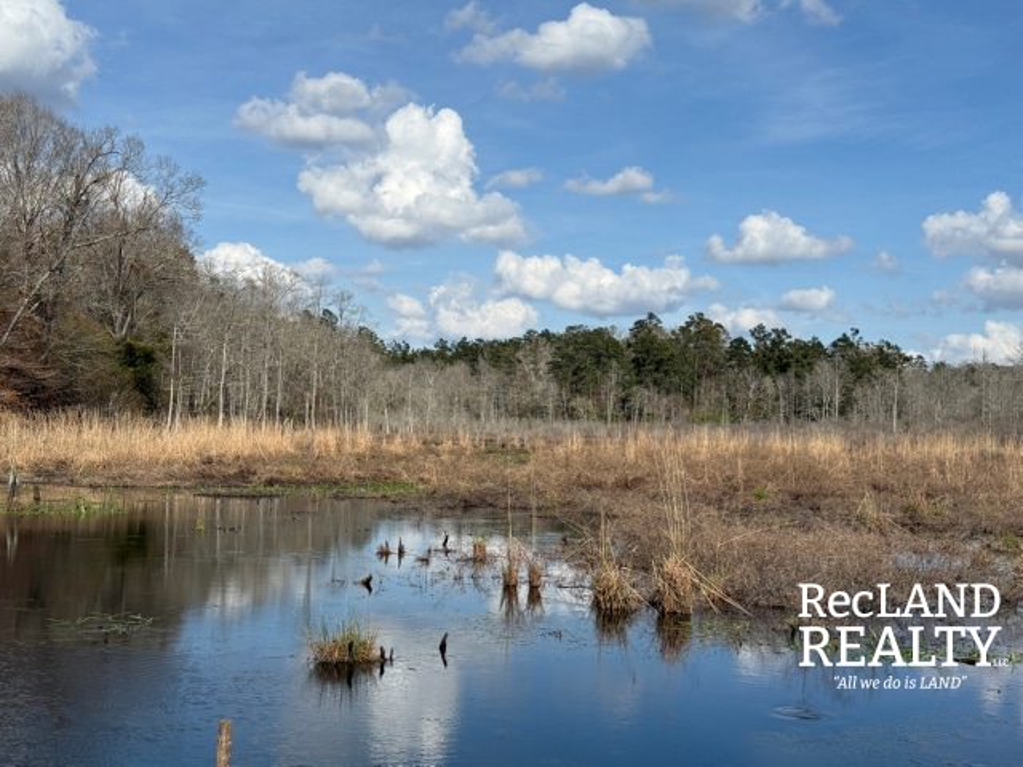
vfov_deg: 30.3
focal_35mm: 48
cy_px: 384
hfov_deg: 39.7
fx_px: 1419
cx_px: 512
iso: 64
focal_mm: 6.76
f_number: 1.78
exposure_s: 1/8772
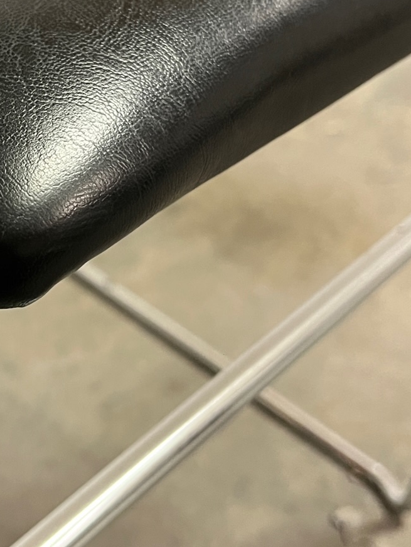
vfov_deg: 31.6
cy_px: 220
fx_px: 965
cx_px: -18
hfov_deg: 22.9
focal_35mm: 61
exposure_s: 1/50
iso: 320
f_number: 1.6
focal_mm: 5.1
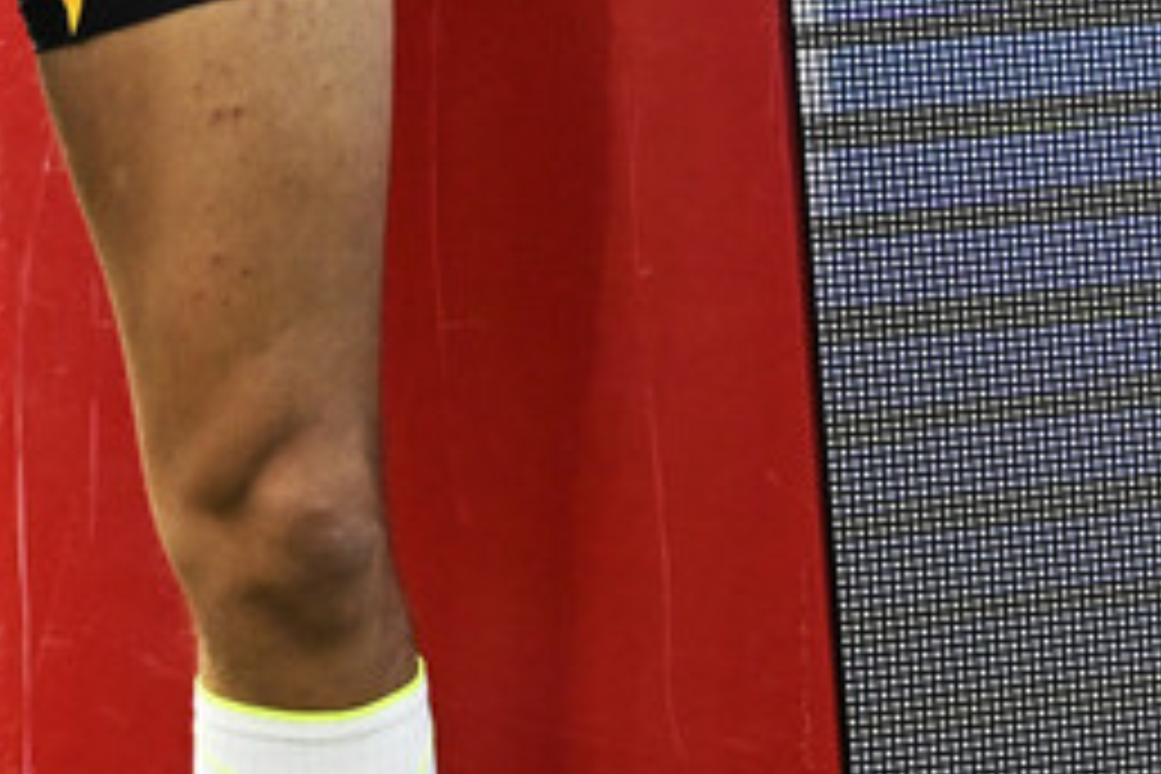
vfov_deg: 7.3
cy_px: -677
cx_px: 1264
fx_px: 5905
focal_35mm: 183
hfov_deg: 11.1
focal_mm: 29.5
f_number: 3.2
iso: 2000
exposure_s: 1/4000
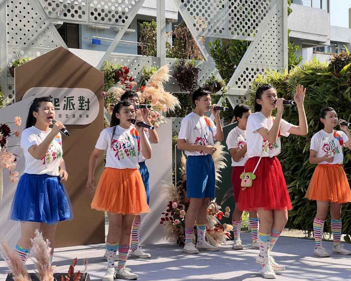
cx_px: 180
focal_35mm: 81
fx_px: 841
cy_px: 140
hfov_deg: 23.6
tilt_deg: +1.6
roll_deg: +0.8
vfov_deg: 18.9
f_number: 2.8
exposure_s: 1/209
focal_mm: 9
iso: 32
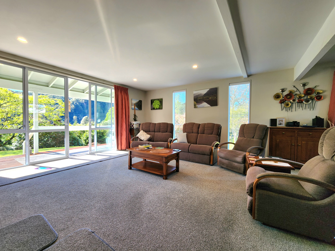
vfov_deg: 89.9
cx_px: 168
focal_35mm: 13
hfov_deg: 106.2
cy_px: 126
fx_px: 126
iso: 50
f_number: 2.2
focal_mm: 2.2
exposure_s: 1/125
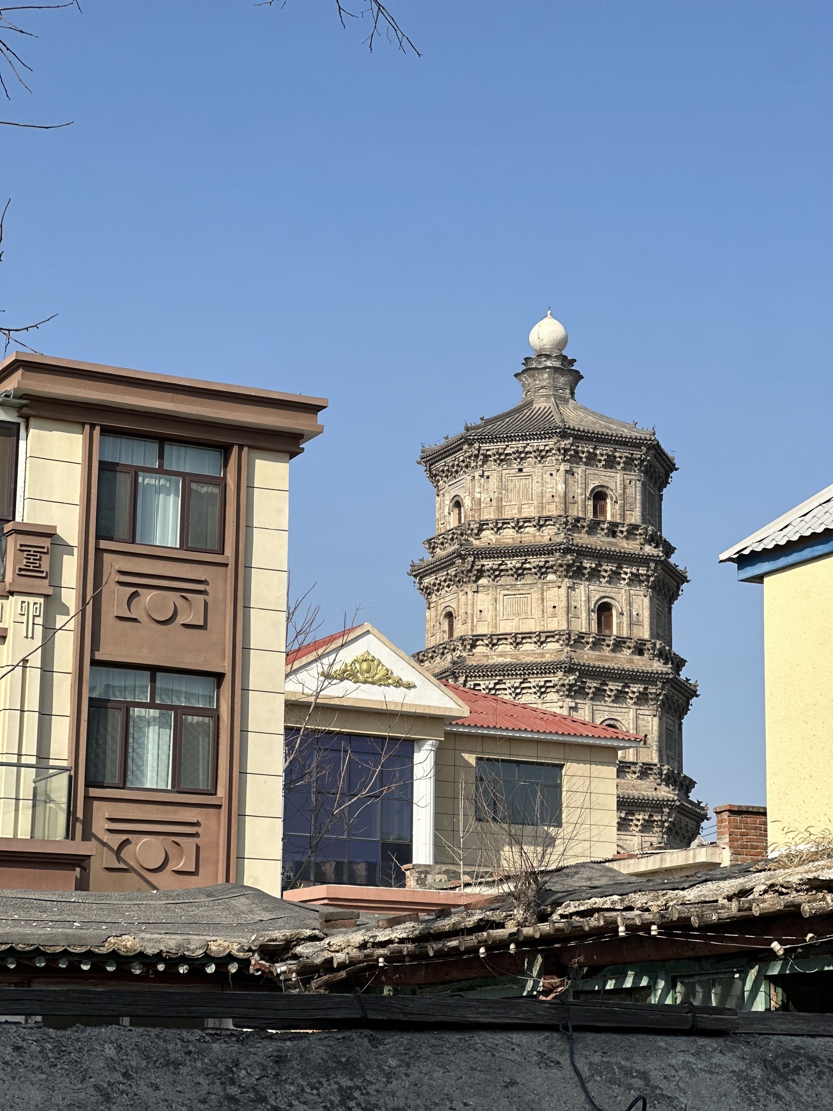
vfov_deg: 25.3
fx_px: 2471
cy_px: 556
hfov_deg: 19.1
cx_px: 416
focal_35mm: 77
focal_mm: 9
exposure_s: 1/889
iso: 32
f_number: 2.8
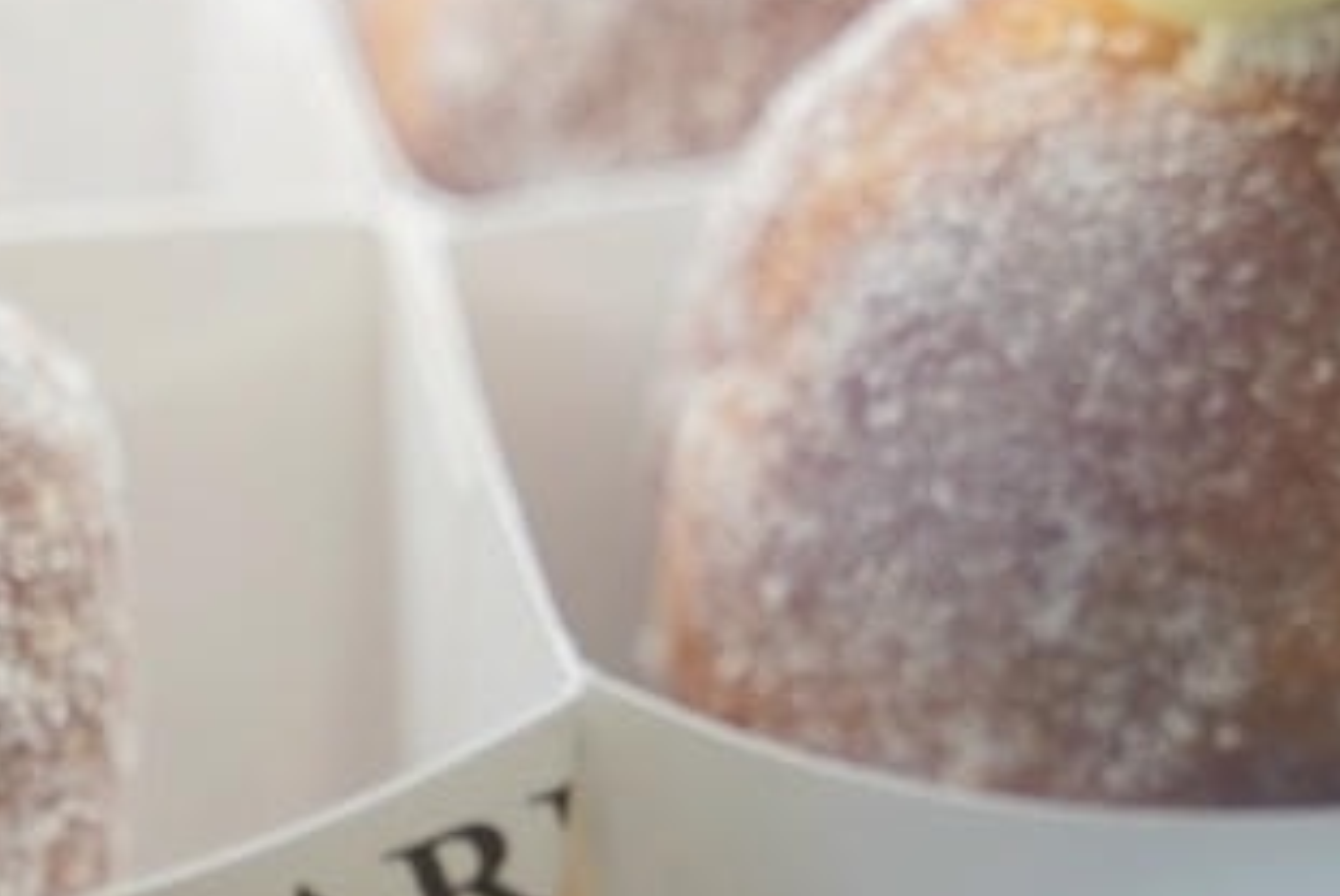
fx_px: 10767
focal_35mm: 289
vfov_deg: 4.8
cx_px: 414
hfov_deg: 7.1
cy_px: 866
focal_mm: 75
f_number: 4
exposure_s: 1/160
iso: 640
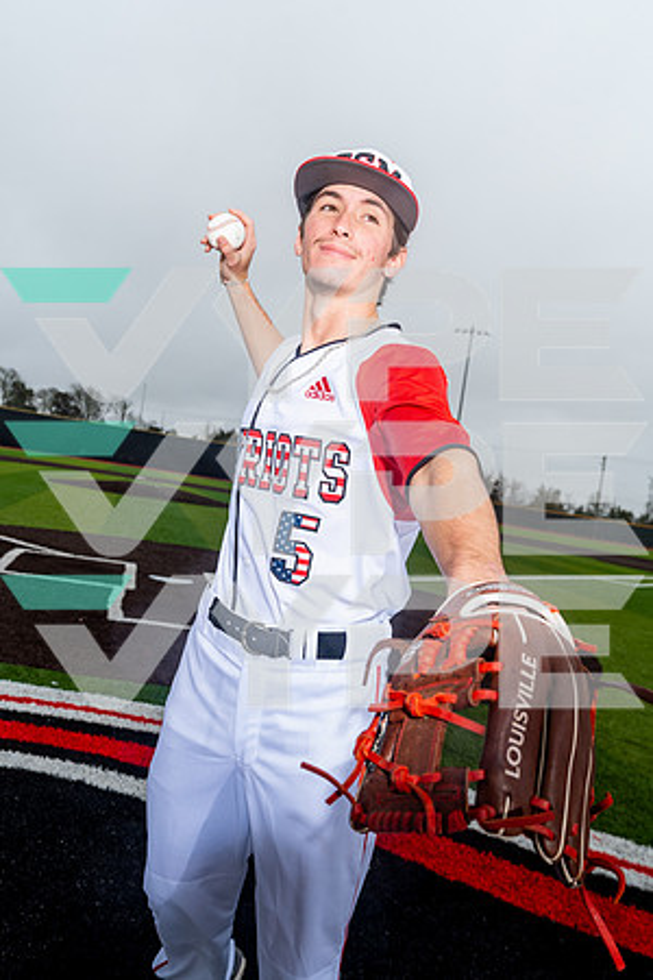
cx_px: 326
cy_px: 490
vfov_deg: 57.2
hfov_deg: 40.0
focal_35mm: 33
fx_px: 898
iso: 320
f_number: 8
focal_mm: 33
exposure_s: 1/125
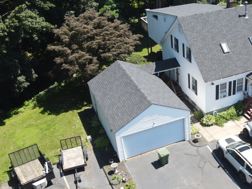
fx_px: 313
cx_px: 195
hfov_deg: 42.2
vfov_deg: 33.5
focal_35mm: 43
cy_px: 108
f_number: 2.8
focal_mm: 4.5
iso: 100
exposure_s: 1/240
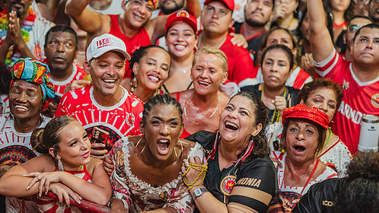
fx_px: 613
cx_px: 185
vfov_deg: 19.7
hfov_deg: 34.4
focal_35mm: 61
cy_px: 130
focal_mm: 50
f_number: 1.4
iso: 1000
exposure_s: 1/1000
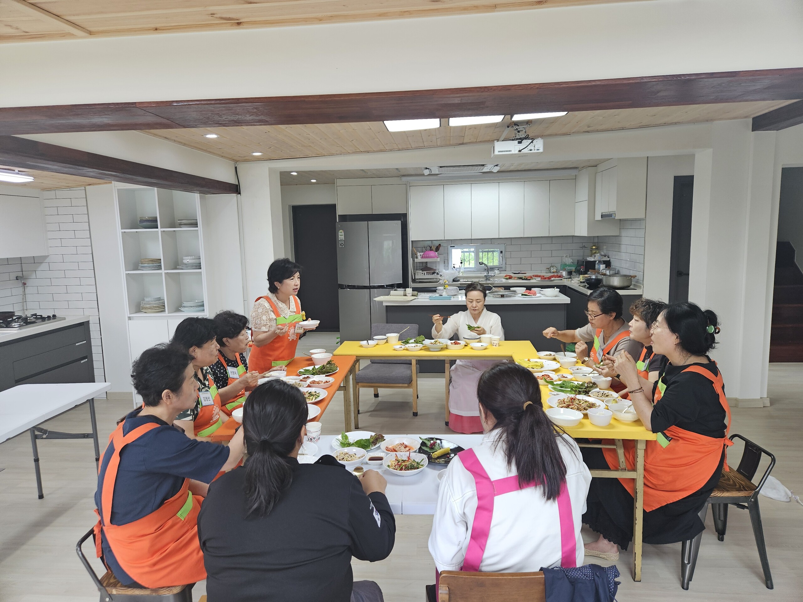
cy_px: 301
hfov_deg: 73.9
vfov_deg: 58.9
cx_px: 402
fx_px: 534
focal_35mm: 23
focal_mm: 5.4
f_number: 1.8
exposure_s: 1/120
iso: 80
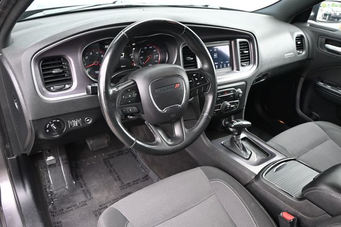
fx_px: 277
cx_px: 170
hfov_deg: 63.2
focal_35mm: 29
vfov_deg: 44.6
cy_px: 114
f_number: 3.8
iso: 500
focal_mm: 19.5
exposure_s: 1/125
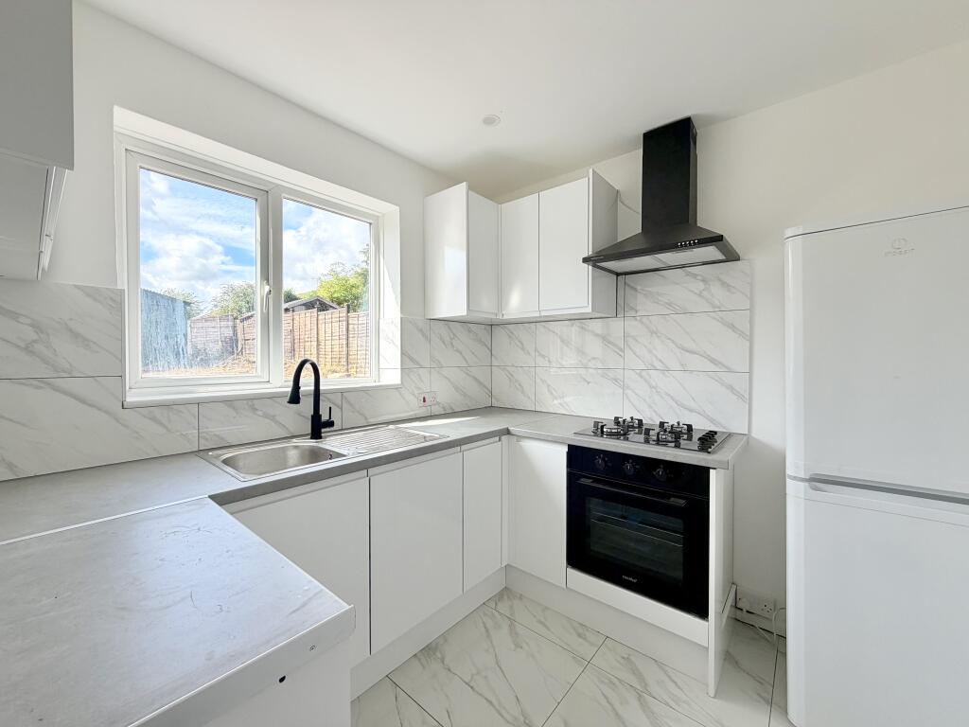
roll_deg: +0.6
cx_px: 484
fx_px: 392
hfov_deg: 102.1
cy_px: 364
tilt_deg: -1.6
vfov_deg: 85.7
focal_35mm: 14
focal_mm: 2.22
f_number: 2.2
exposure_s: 1/223
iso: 40
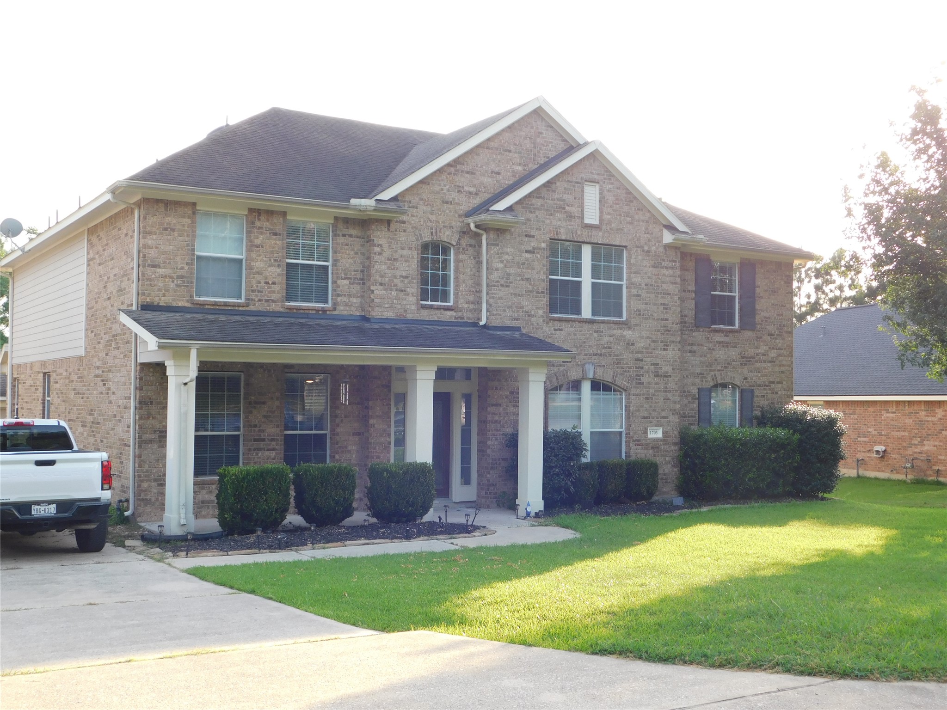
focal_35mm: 40
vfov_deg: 36.0
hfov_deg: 46.8
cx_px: 474
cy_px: 355
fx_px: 1094
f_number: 3.6
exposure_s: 1/160
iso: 125
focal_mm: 7.1
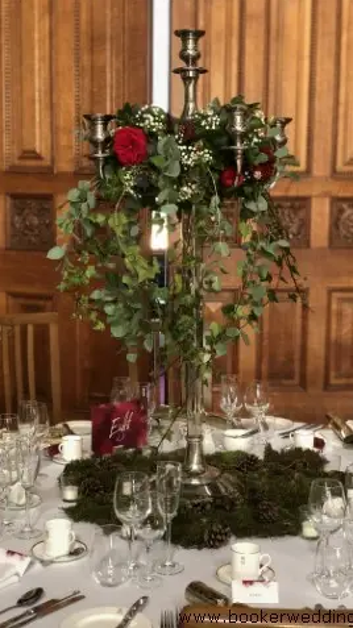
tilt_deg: -7.0
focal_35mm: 57
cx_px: 190
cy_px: 313
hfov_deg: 21.1
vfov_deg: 36.6
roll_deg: +0.2
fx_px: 949
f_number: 2.4
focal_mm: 6
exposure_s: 1/14
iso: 160
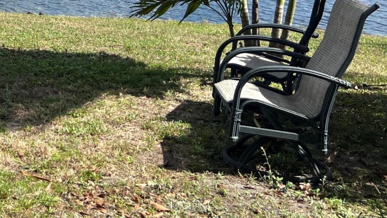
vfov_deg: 13.8
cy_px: -138
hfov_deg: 24.0
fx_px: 831
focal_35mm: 81
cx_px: -67
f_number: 1.5
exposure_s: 1/5076
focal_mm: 5.7
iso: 50
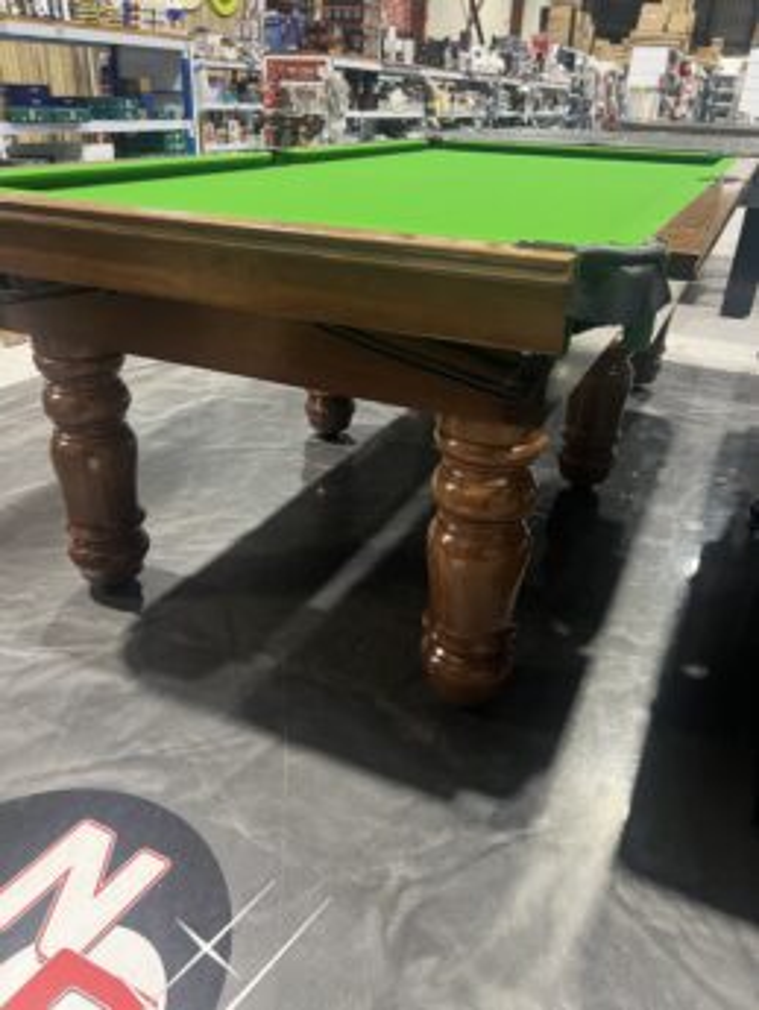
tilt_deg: -27.7
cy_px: 505
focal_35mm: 26
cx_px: 380
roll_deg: -3.3
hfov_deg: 53.1
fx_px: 760
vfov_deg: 67.3
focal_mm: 5.7
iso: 200
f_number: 1.5
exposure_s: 1/50
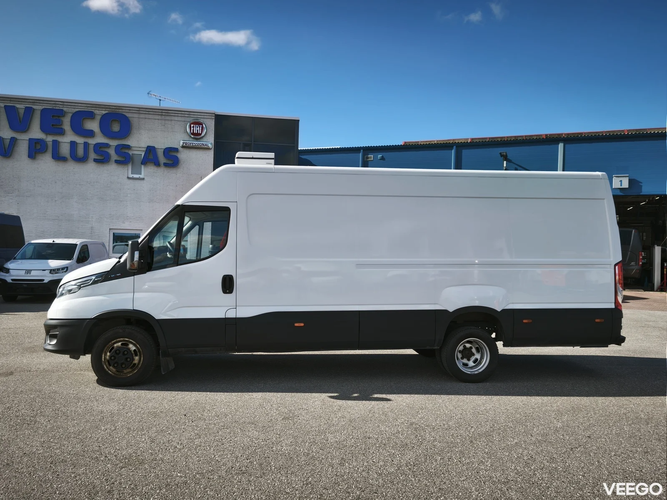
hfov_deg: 67.3
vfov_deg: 53.1
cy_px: 250
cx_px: 334
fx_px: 501
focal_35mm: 26
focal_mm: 5.35
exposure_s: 1/445
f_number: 1.7
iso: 80
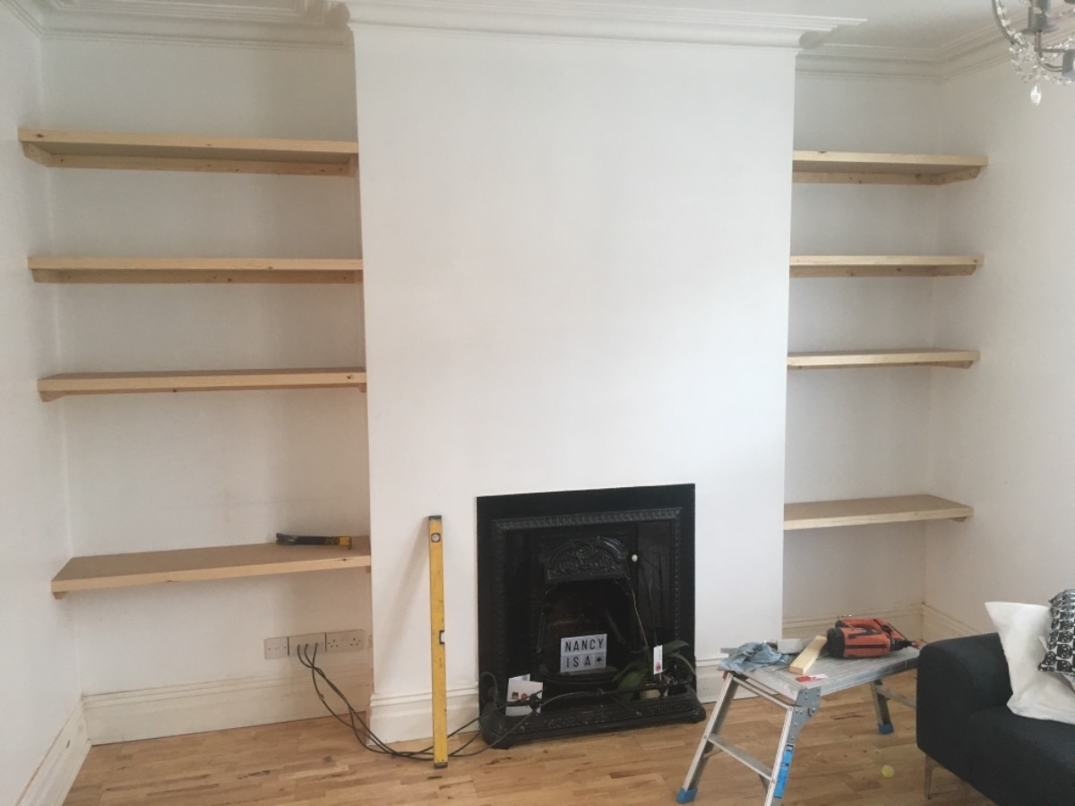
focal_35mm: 29
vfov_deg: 48.2
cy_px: 403
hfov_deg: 61.7
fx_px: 901
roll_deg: +0.3
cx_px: 538
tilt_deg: -5.9
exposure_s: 1/33
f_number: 2.2
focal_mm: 4.15
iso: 64
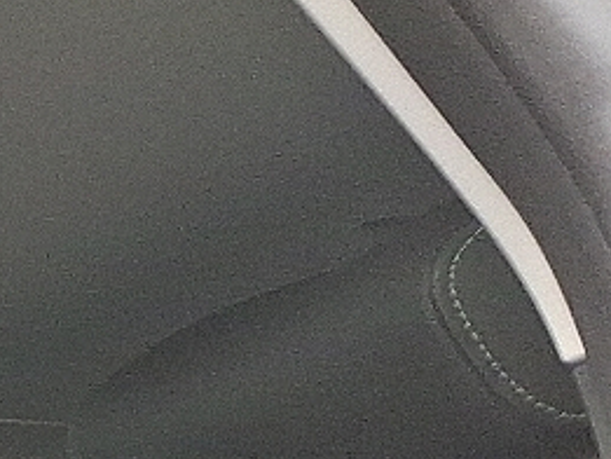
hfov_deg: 10.6
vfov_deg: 8.5
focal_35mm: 153
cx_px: -972
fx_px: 2702
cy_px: 1265
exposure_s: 1/222
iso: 30
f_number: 1.8
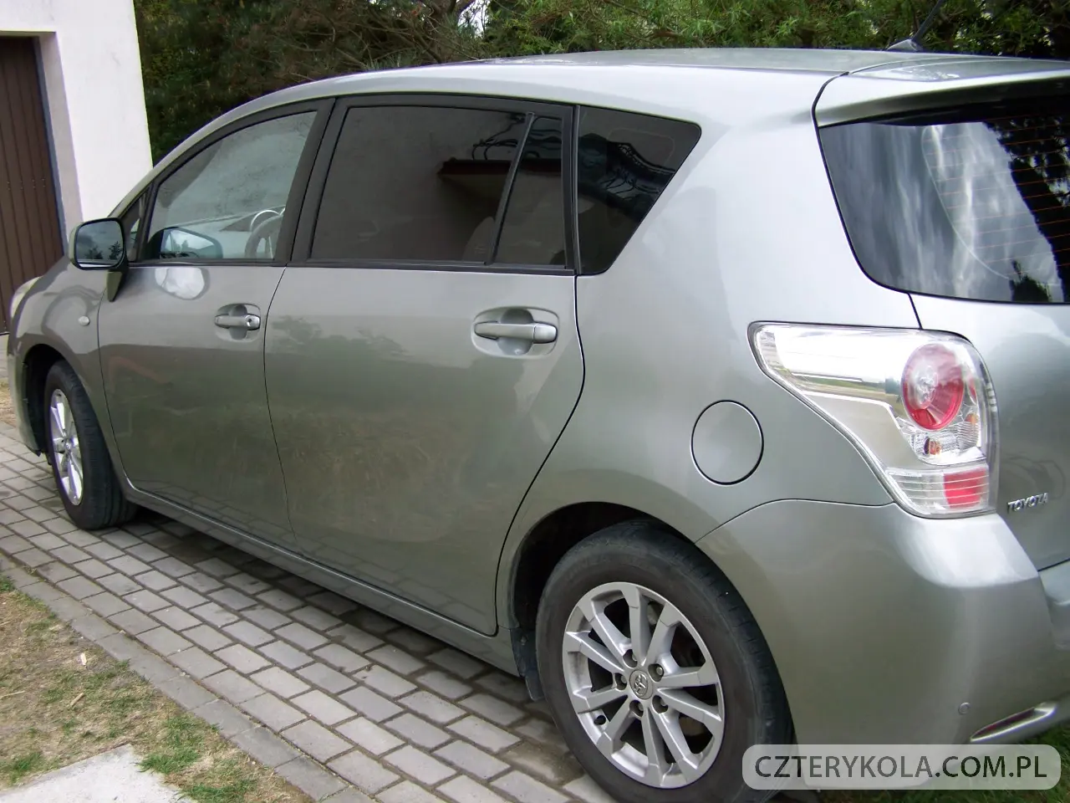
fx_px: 1175
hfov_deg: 49.0
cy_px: 402
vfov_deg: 37.7
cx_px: 535
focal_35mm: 38
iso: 64
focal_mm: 6.3
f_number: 2.8
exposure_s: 1/320
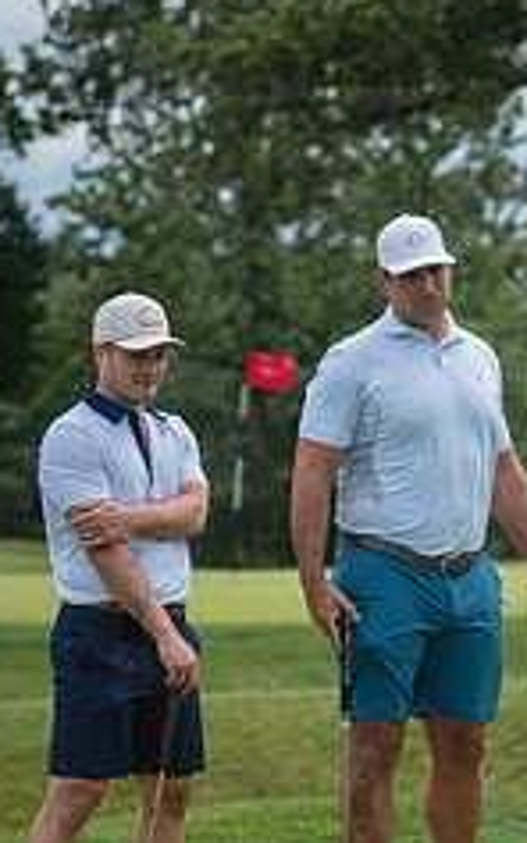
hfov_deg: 5.2
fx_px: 5725
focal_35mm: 249
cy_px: 614
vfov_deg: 8.4
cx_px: 819
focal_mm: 100
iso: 200
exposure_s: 1/1600
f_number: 4
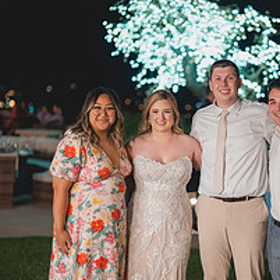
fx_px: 869
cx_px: 191
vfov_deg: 18.3
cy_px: 164
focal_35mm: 95
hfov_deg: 18.2
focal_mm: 50
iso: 2000
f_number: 1.2
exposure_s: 1/125
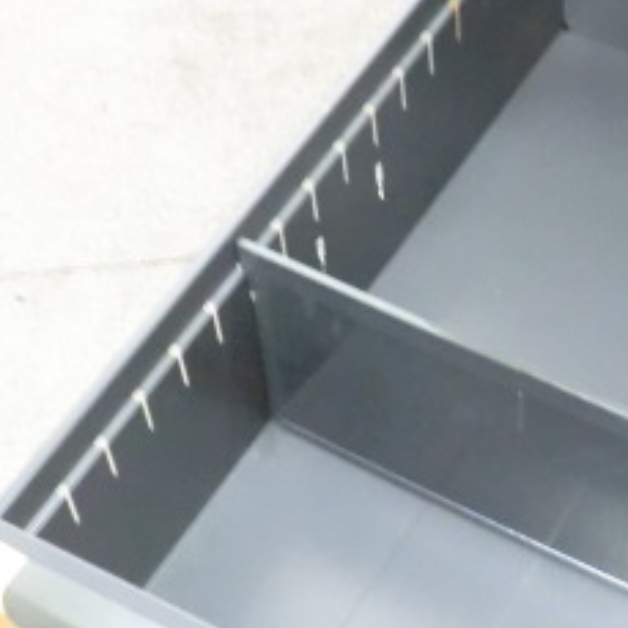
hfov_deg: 18.2
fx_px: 1929
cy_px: 447
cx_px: 548
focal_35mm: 94
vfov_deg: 18.4
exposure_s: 1/8
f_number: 3.9
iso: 800
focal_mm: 6.9
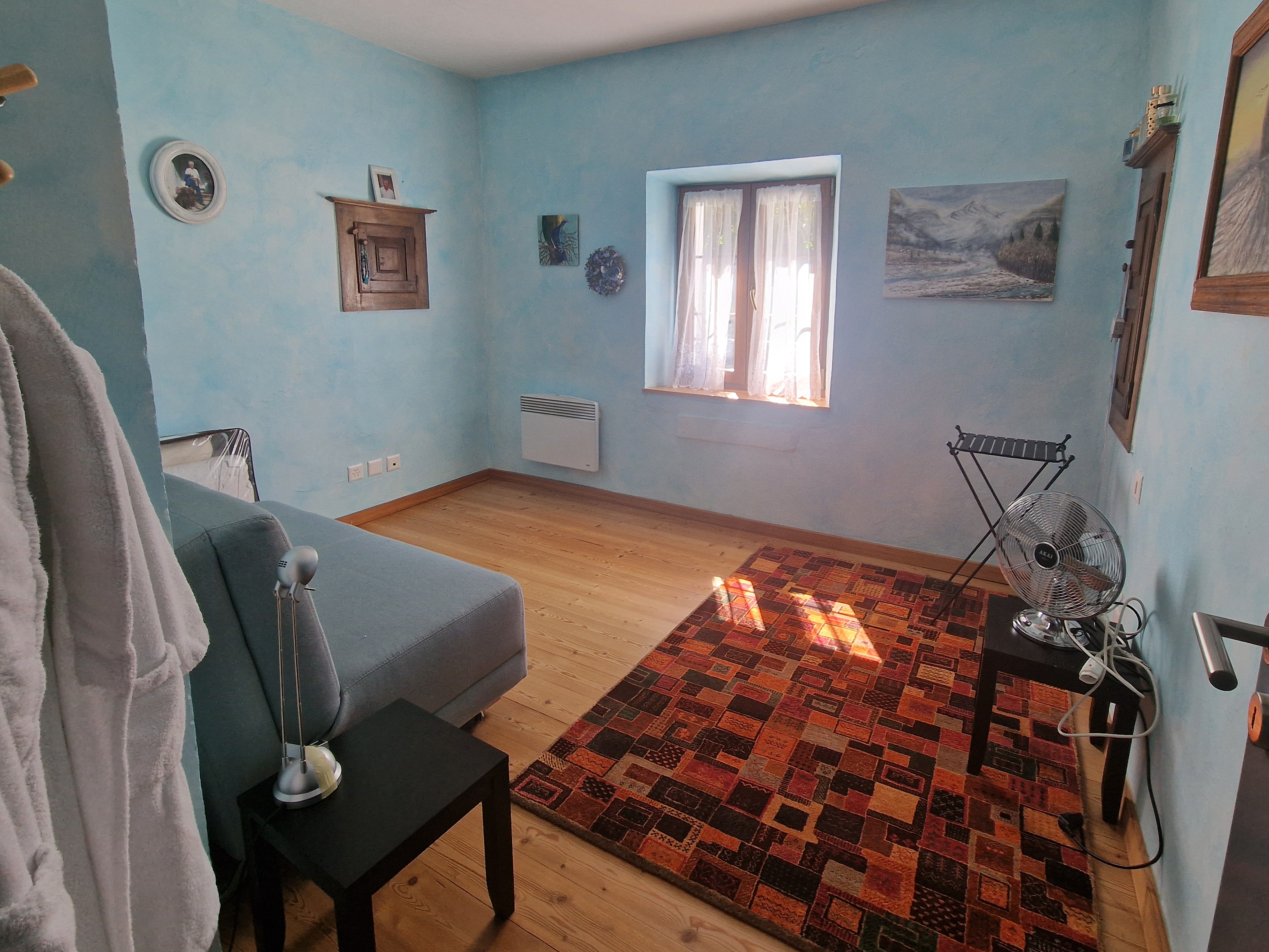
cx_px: 690
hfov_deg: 94.3
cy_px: 392
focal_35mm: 16
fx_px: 587
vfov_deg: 77.4
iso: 100
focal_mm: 2.2
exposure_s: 1/50
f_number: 2.2
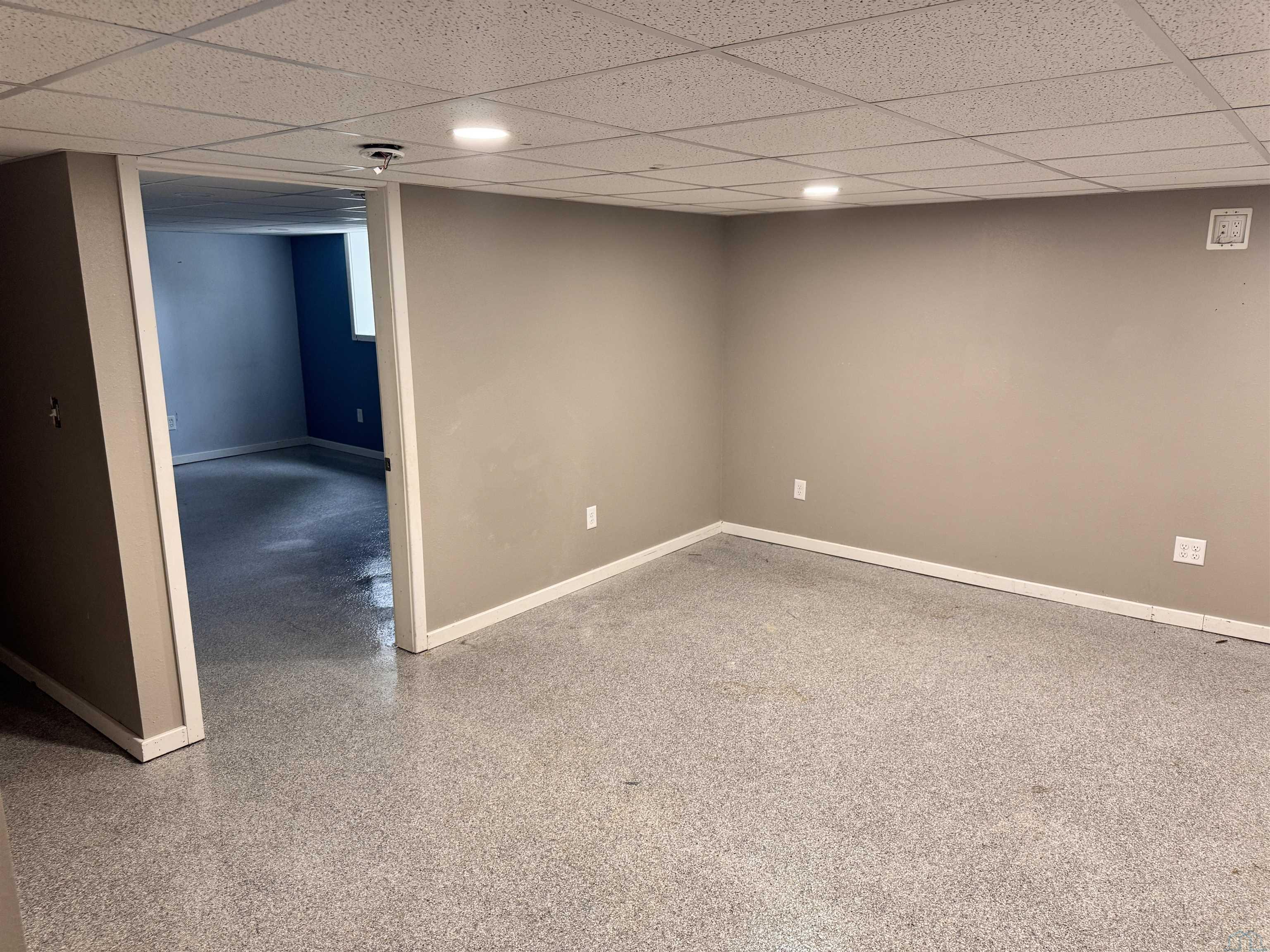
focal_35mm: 24
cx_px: 635
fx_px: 881
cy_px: 476
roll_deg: -0.1
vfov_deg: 56.8
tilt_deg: -12.0
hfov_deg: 71.6
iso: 160
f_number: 1.78
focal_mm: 6.76
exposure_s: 1/60
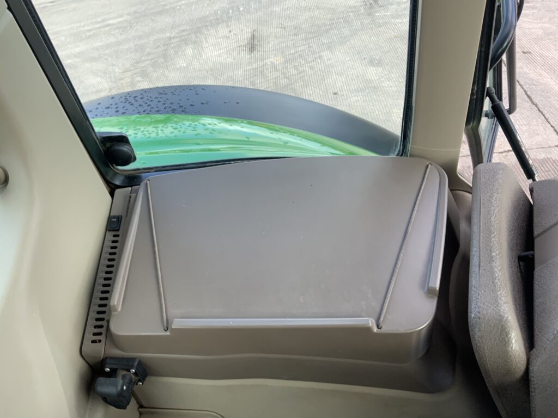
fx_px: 467
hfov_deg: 61.7
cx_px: 279
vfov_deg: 48.2
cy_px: 209
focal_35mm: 29
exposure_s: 1/197
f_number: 1.8
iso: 16
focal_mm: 3
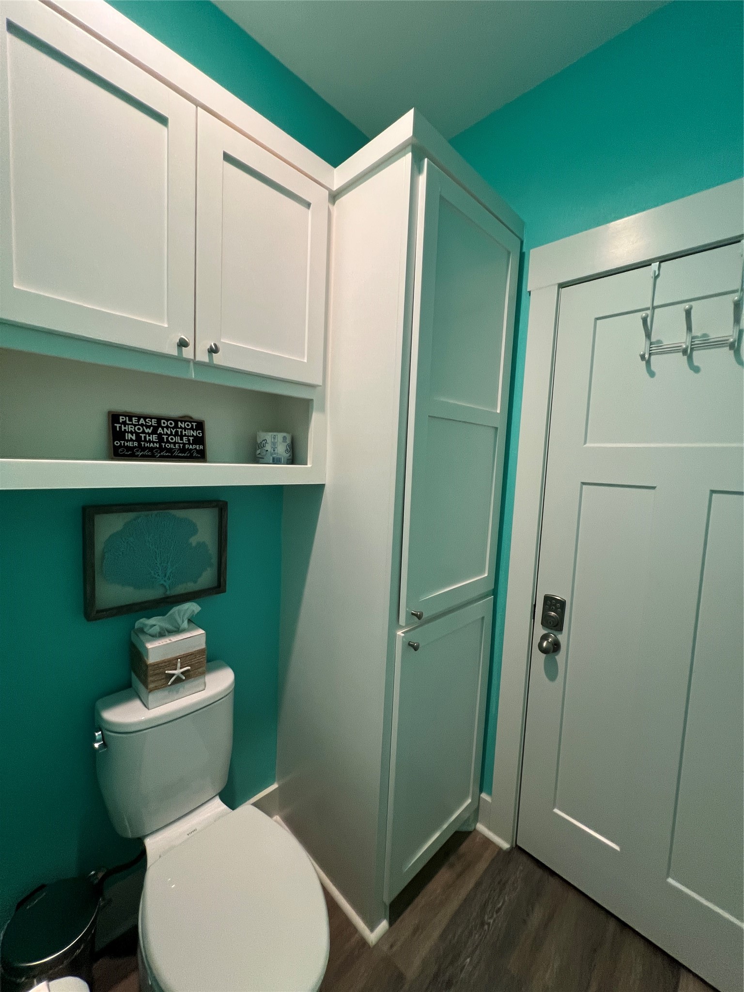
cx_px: 372
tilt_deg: -4.5
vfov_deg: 106.2
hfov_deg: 89.9
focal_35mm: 13
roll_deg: -2.3
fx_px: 373
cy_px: 496
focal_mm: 1.57
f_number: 1.8
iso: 200
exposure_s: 1/60
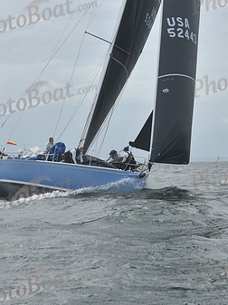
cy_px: 134
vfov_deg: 17.0
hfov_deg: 12.7
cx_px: 145
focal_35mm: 116
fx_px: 1021
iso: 200
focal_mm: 70
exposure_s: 1/1250
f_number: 6.3
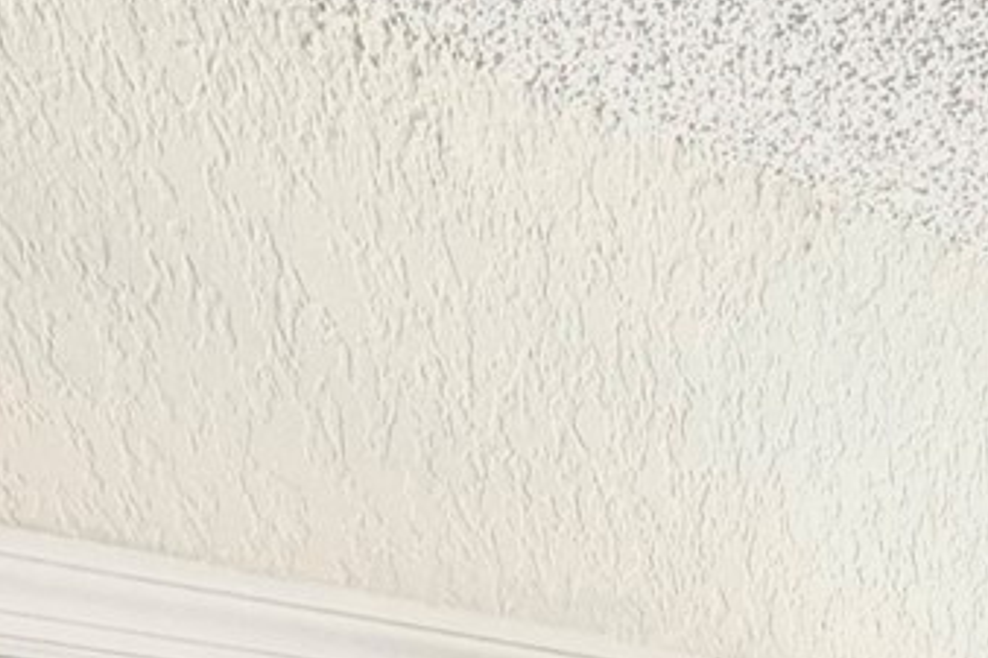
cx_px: 745
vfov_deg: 14.1
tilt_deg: -10.0
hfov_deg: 28.8
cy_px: 1547
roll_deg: +1.4
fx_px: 1893
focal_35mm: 69
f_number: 2.2
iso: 125
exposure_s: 1/121
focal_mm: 2.22
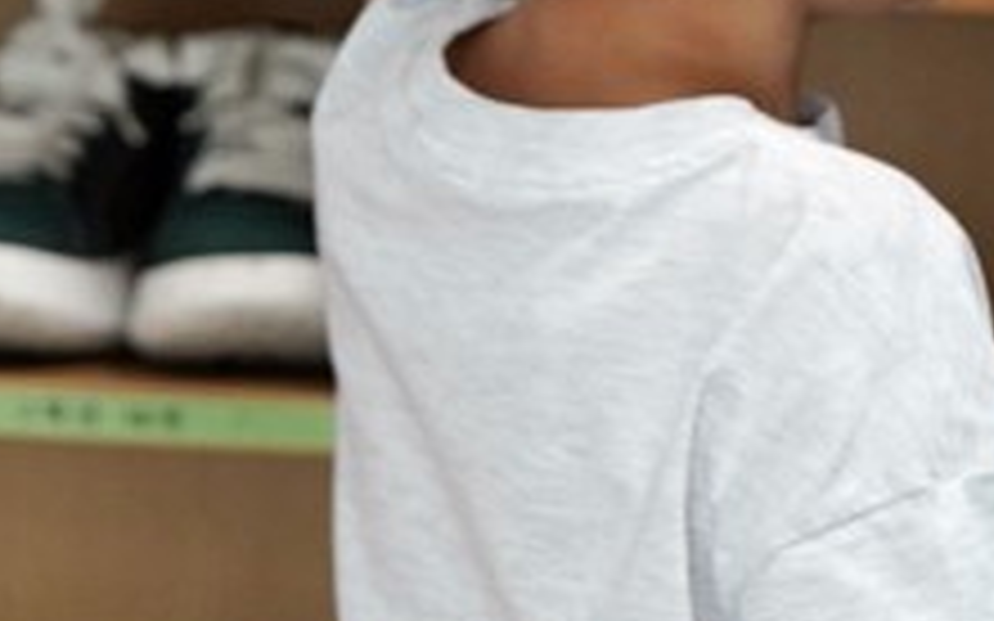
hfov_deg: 3.6
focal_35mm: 574
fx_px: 15546
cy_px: -50
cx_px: 1619
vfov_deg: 2.3
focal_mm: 138
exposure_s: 1/160
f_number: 4
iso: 1250
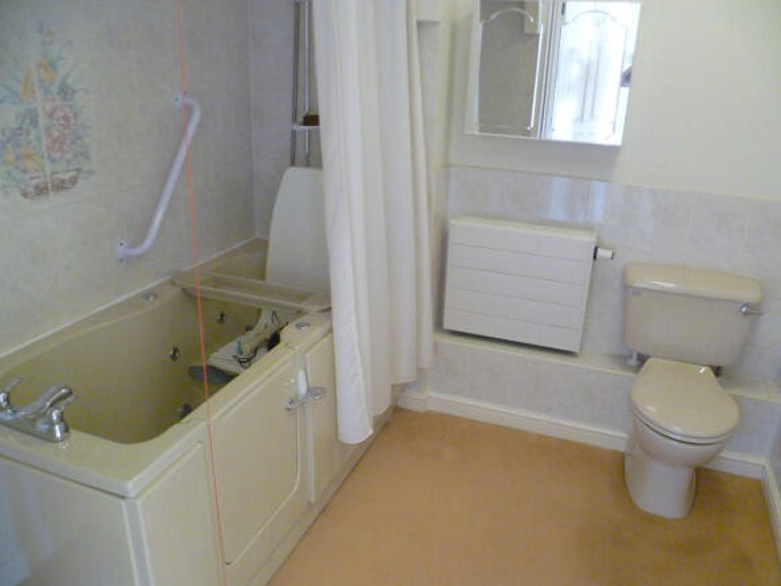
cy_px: 293
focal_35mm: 28
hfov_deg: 63.5
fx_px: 632
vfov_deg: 49.7
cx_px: 390
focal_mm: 5
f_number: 2.8
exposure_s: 1/20
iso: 400
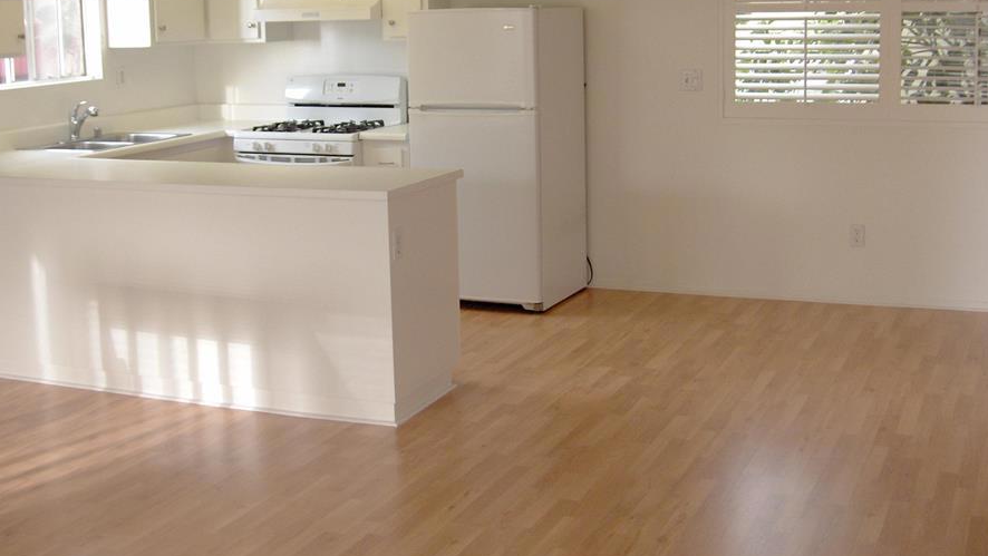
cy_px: 215
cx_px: 498
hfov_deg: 42.1
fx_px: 1284
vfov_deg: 24.4
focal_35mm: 49
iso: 200
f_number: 2.8
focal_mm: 8
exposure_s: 1/106
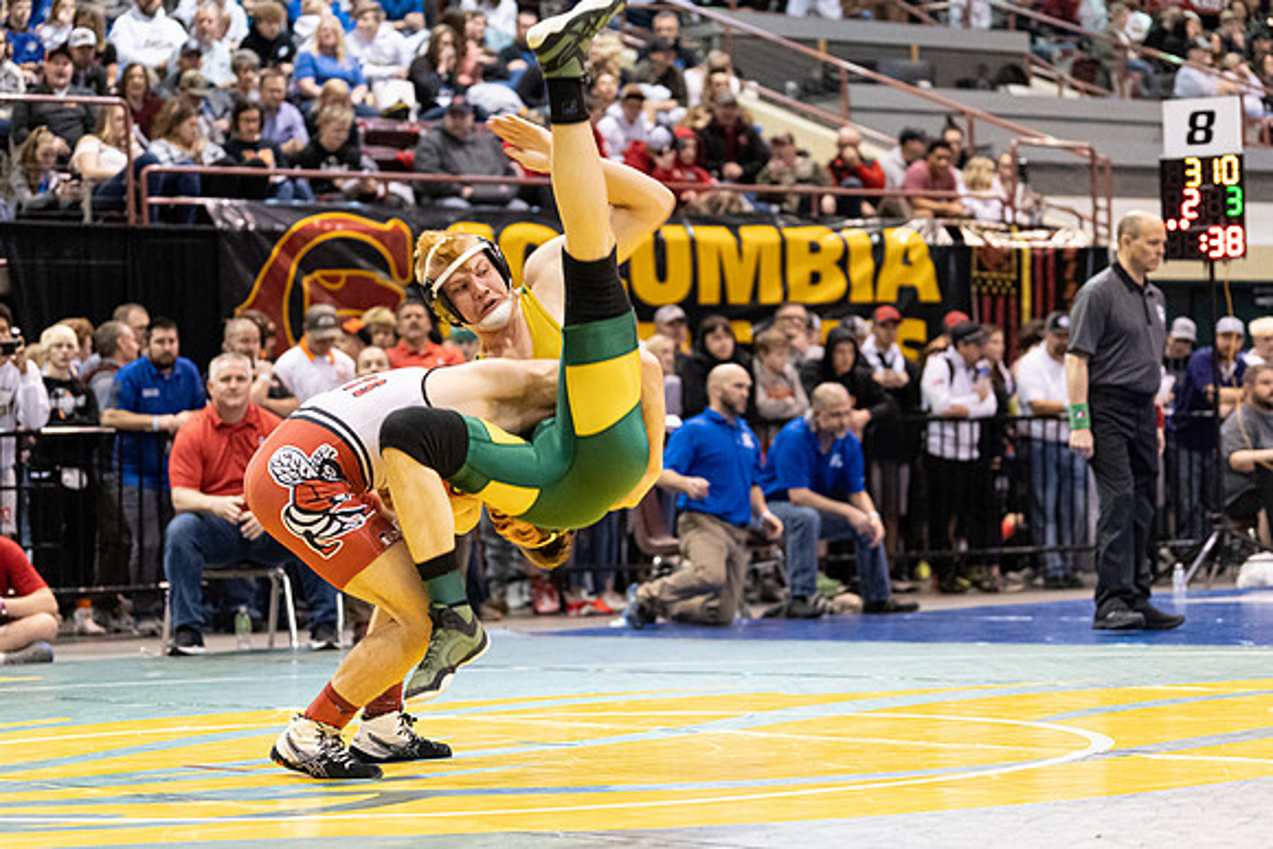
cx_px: 636
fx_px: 3537
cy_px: 424
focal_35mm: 100
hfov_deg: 20.4
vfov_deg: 13.7
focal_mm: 100
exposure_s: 1/500
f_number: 4
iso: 10000
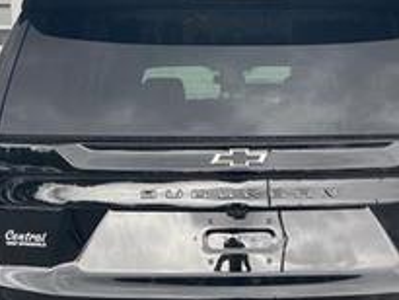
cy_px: 240
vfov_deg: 22.6
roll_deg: +0.3
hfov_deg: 30.2
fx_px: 738
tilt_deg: -11.8
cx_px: 237
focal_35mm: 64
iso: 32
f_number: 1.6
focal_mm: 4.2
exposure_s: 1/121
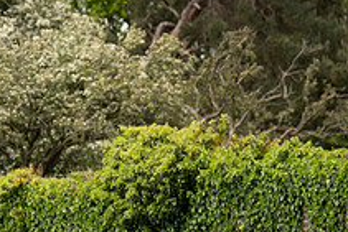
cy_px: 312
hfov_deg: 4.0
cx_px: -193
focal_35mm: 518
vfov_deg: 2.7
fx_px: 5011
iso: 320
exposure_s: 1/1000
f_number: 3.5
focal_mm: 130
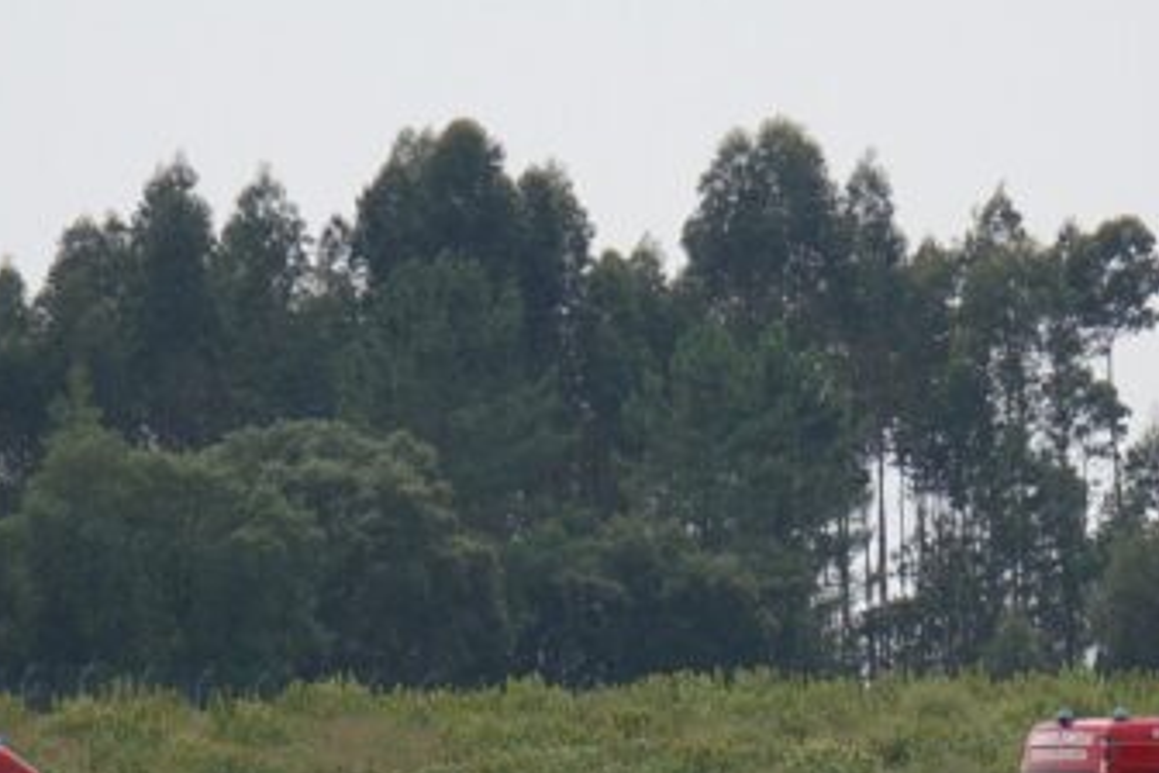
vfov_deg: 3.0
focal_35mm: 457
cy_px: 794
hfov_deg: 4.5
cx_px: 673
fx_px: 14712
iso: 125
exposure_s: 1/800
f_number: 5
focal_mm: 73.19
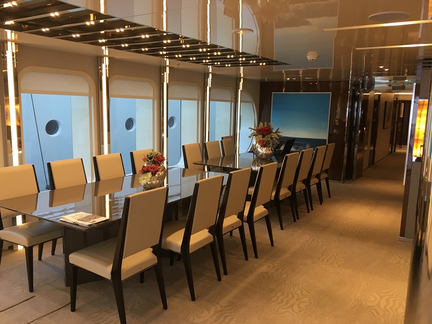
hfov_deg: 61.7
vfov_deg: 48.2
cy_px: 162
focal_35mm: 29
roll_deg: -1.1
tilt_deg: -7.9
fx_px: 362
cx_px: 216
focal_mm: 4.15
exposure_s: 1/33
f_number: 2.2
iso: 50
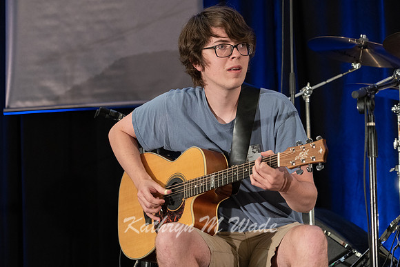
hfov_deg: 14.1
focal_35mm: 146
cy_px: 134
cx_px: 200
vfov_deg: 9.4
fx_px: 1623
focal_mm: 146
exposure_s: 1/160
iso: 5000
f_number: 6.3
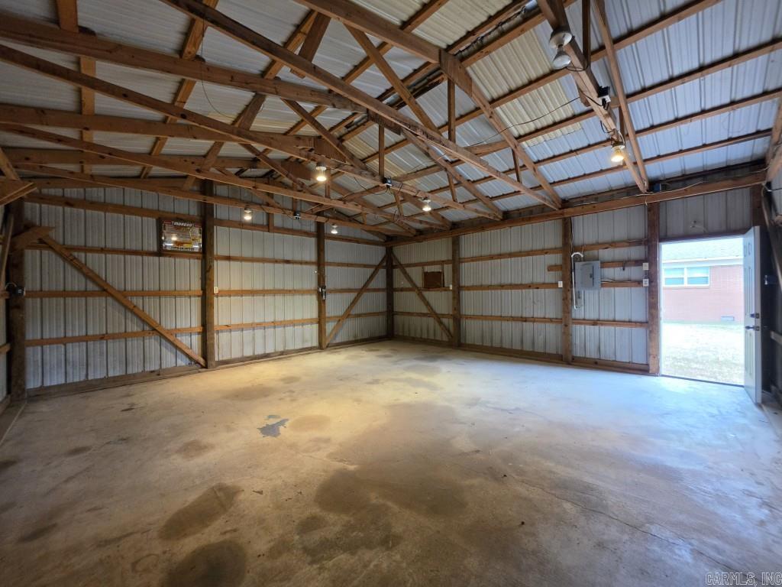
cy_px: 294
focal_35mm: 13
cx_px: 391
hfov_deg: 106.2
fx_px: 294
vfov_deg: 89.9
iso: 250
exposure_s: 1/60
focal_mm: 2.2
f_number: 1.9
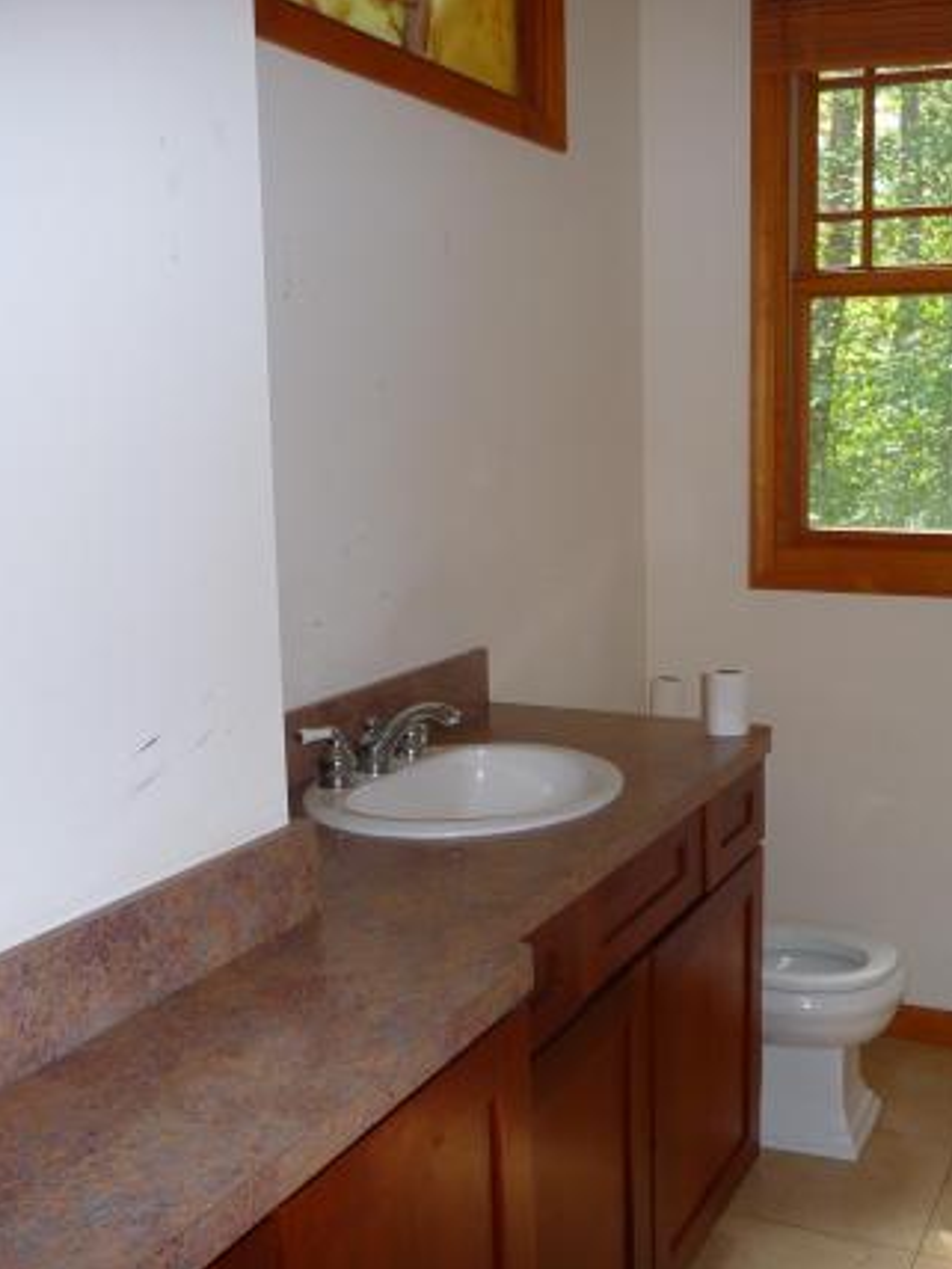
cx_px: 641
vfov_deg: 49.0
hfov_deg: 37.3
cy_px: 640
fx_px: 1393
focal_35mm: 38
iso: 100
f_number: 3.3
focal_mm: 4.7
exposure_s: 1/30
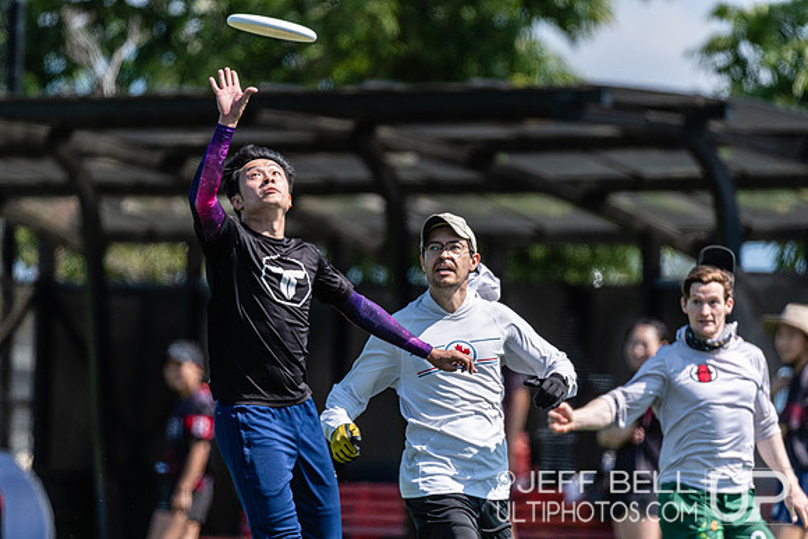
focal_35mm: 600
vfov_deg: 2.3
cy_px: 270
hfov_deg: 3.4
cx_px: 404
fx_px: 13469
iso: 200
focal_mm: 400
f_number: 4
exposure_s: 1/2000
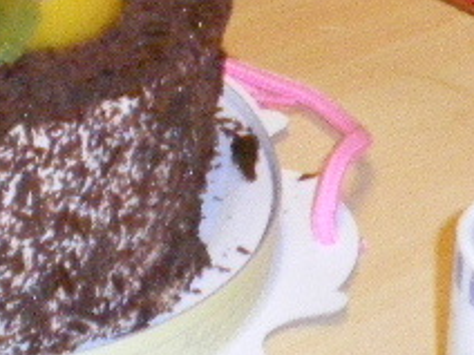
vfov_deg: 8.2
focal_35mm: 174
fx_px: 2383
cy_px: -304
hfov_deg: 11.3
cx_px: 402
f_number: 3.1
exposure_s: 1/50
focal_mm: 6.3
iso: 800
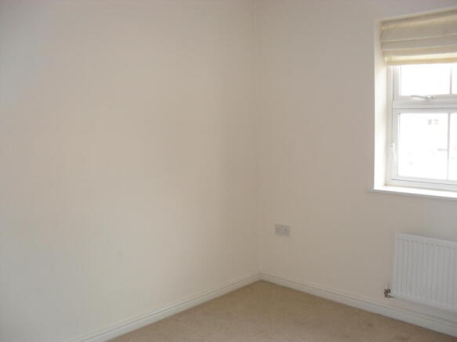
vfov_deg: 40.7
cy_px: 171
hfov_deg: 52.6
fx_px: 462
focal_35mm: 35
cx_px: 228
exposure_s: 1/90
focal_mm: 6.3
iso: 160
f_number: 3.2
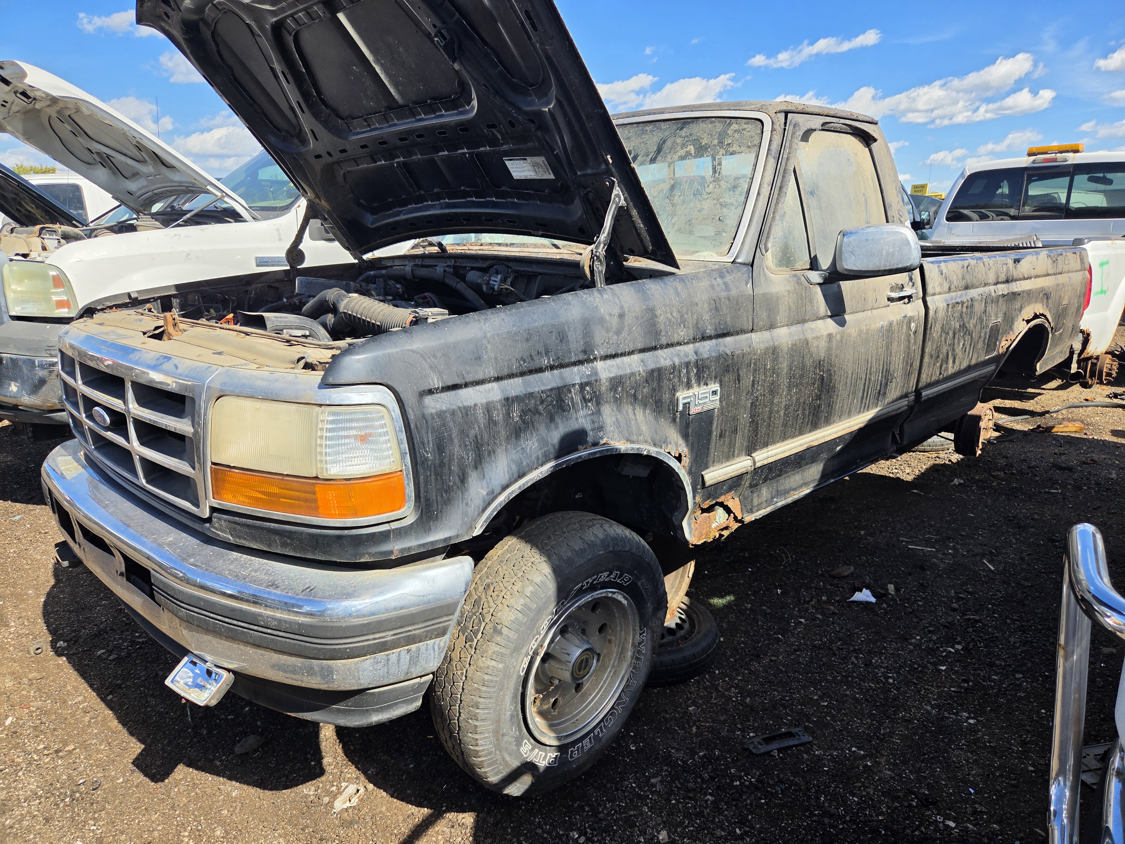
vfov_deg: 58.9
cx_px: 562
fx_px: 747
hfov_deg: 73.9
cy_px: 422
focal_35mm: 23
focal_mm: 5.4
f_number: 1.8
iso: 80
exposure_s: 1/4883
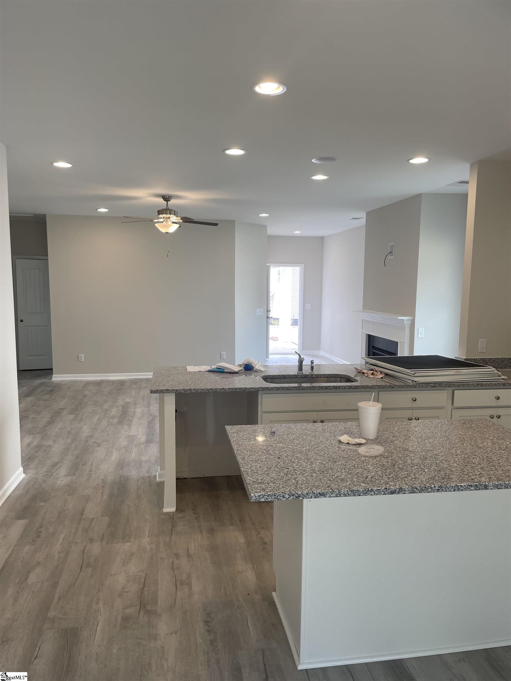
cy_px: 340
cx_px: 256
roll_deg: +0.1
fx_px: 512
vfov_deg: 67.3
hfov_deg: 53.1
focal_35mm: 26
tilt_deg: -6.7
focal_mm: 4.2
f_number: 1.6
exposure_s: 1/120
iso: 50
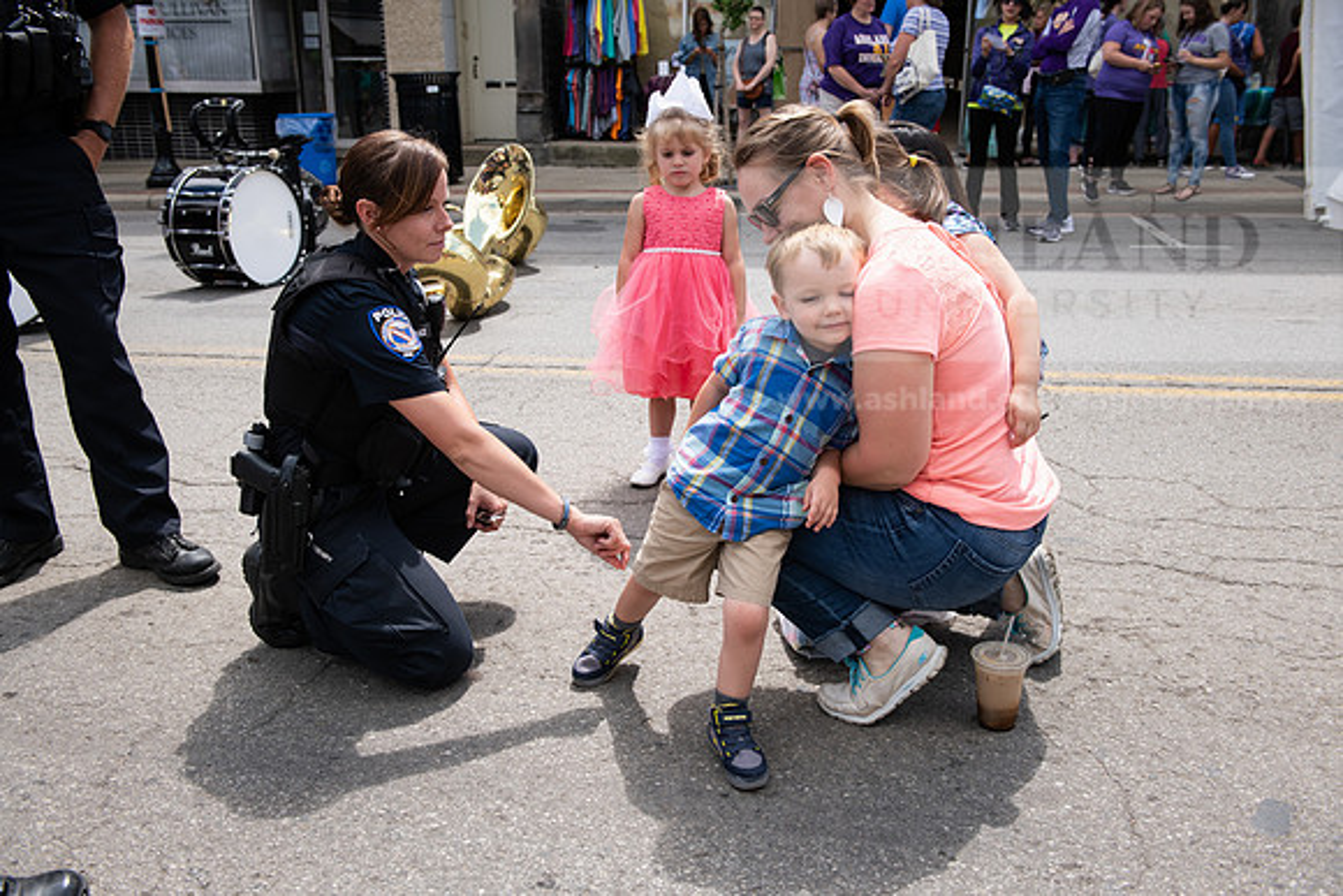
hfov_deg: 55.8
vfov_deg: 38.9
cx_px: 672
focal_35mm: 34
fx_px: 1269
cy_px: 448
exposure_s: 1/640
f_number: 5
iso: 200
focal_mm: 34
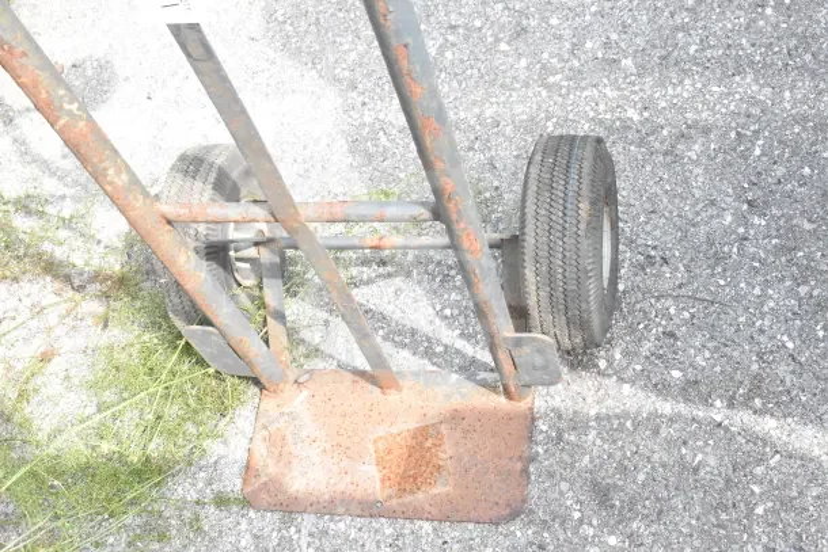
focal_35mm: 48
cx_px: 414
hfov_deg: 41.1
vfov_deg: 28.1
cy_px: 276
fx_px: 1104
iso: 6400
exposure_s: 1/800
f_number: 11
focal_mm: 32
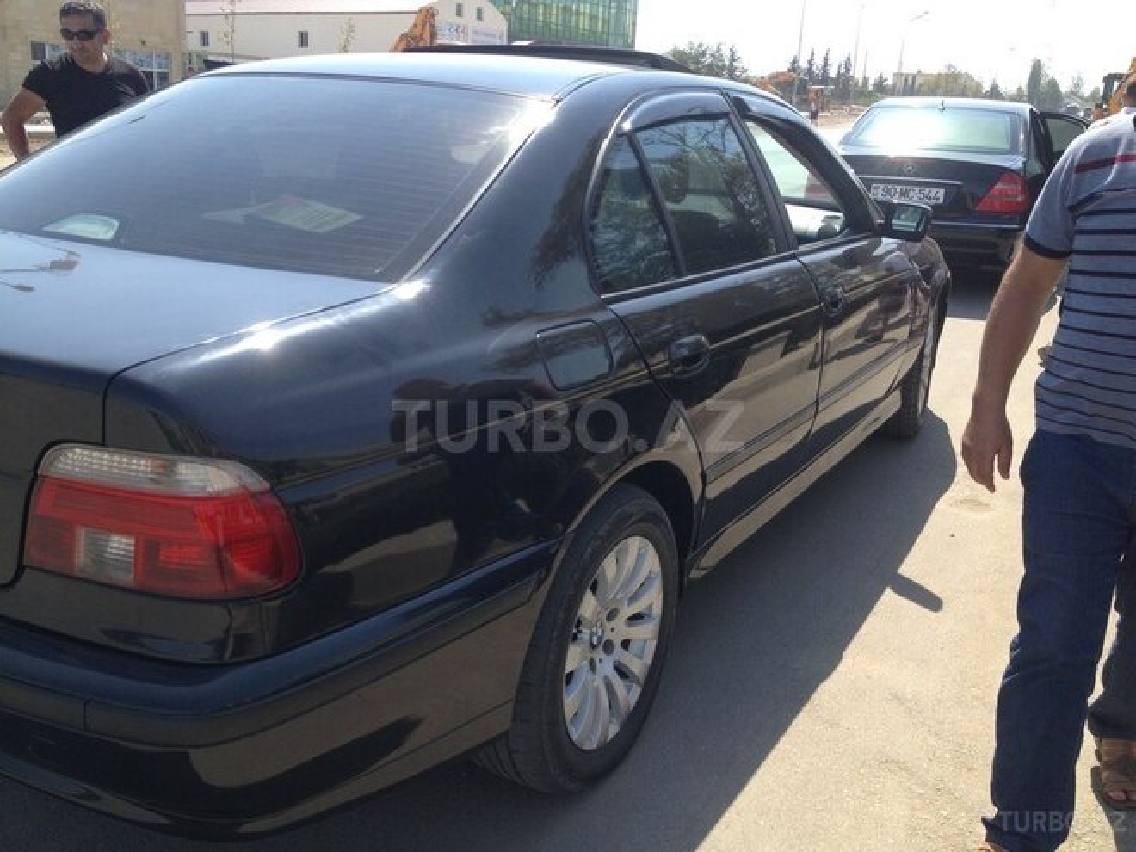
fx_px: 1149
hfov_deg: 52.6
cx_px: 568
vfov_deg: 40.7
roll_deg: -4.1
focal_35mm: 35
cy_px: 426
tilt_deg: -18.9
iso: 50
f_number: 2.4
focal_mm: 4.28
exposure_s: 1/863
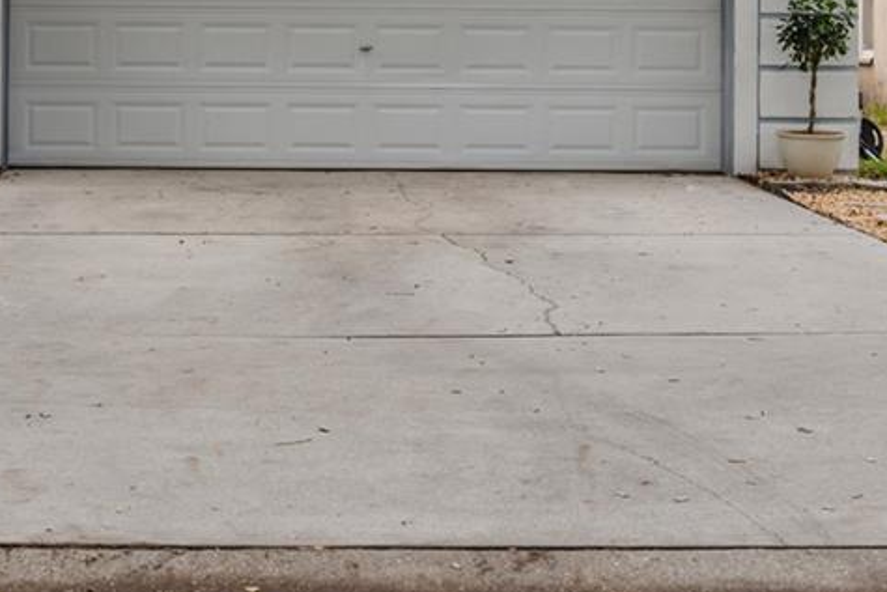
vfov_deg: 13.1
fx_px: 2489
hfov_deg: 20.1
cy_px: -177
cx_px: 220
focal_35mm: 101
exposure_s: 1/50
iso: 100
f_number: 4
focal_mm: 30
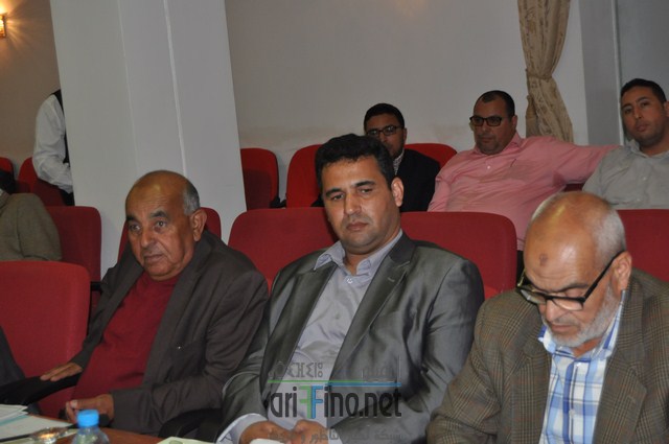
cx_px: 334
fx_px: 1169
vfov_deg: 21.5
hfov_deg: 31.9
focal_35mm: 63
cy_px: 222
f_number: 5
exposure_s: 1/60
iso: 800
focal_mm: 42
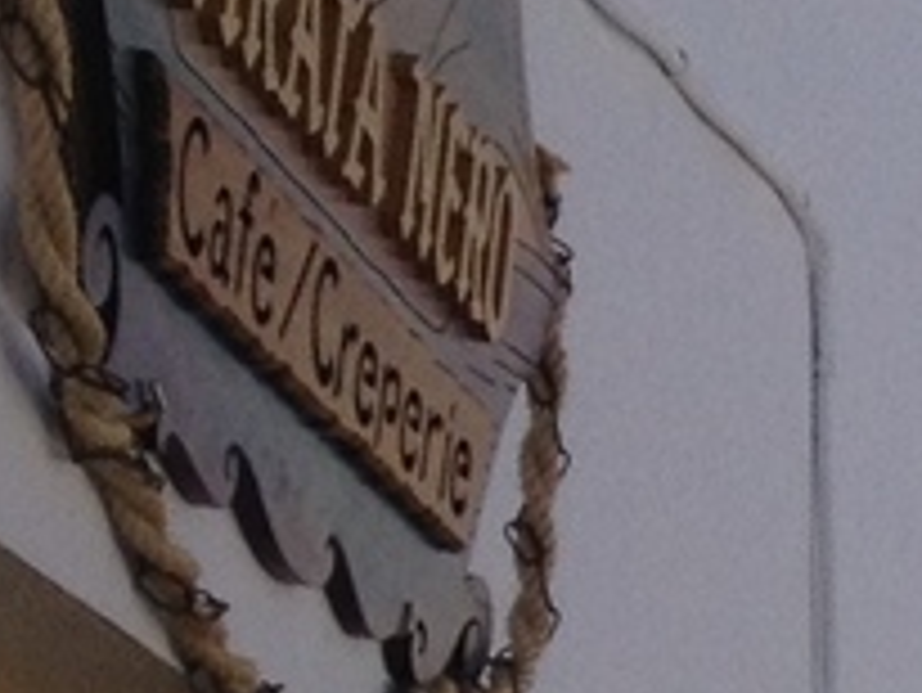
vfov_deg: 5.1
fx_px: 7276
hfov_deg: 6.6
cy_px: 2250
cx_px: 2744
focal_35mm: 273
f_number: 2.4
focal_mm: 4.28
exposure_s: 1/1905
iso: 50
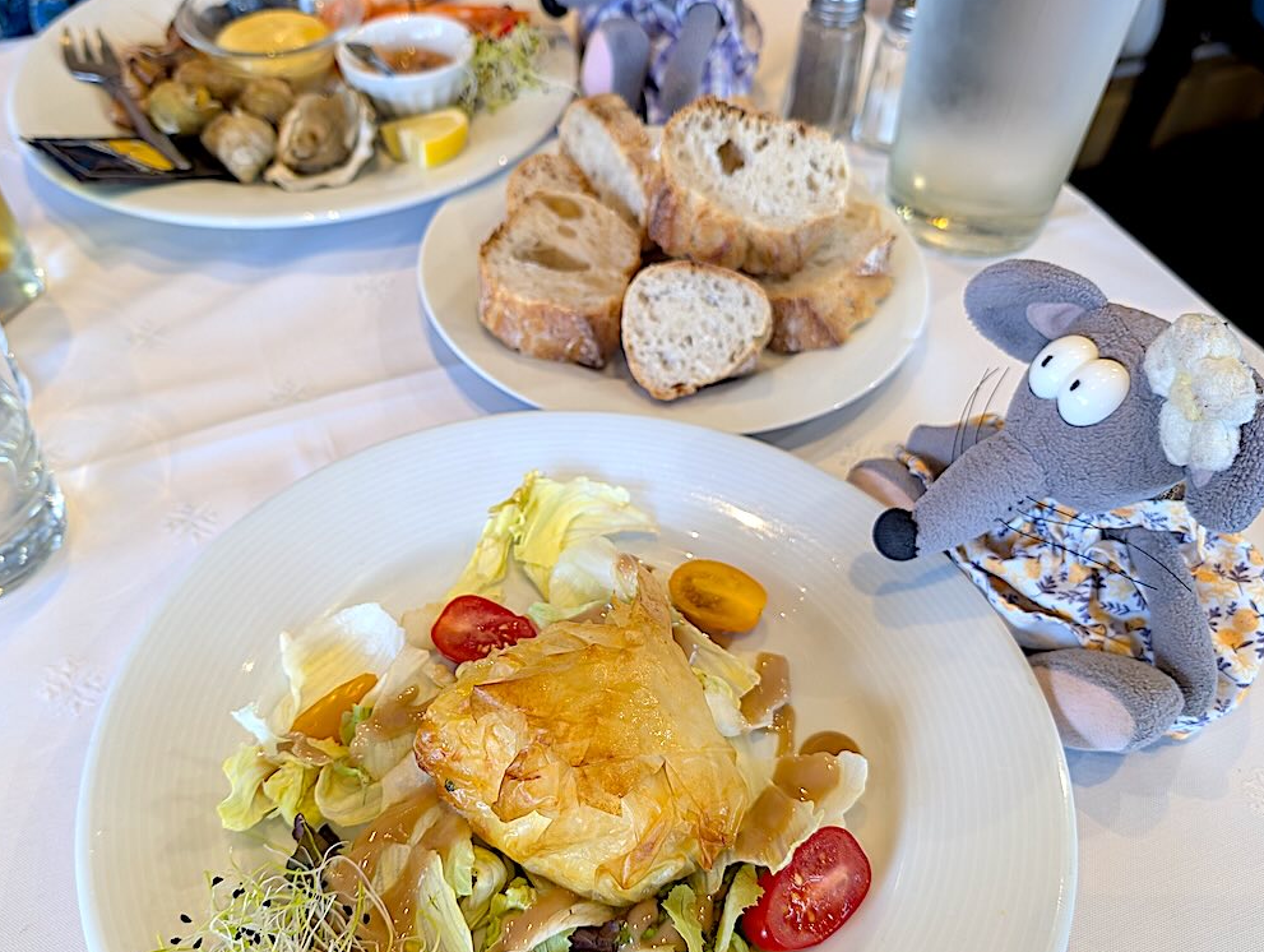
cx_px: 579
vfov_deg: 45.3
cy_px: 565
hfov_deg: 58.2
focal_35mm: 31
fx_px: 1133
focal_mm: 6.9
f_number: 1.68
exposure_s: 1/23.8
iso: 30
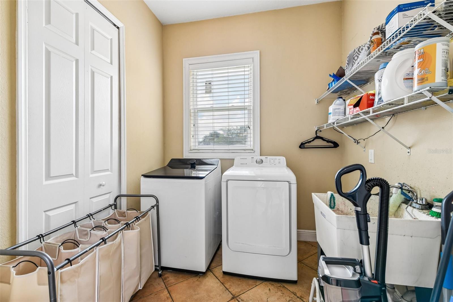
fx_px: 189
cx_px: 226
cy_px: 151
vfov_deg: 77.3
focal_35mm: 15
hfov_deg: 100.4
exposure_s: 1/20
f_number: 8
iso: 400
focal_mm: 15
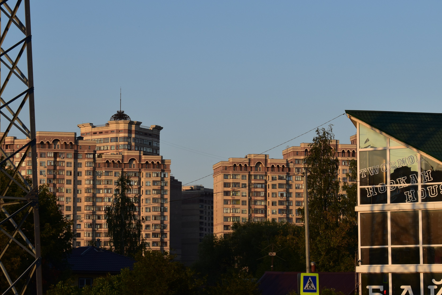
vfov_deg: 13.5
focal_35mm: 102
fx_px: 1248
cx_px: 210
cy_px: 135
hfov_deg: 20.1
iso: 200
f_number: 7.1
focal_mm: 55
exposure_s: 1/320
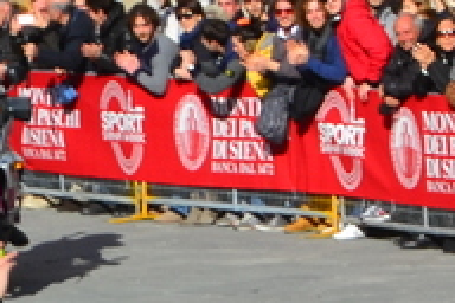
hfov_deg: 5.6
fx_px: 4499
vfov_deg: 3.8
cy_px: 419
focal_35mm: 356
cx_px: 1033
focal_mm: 38
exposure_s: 1/640
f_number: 7.1
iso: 200
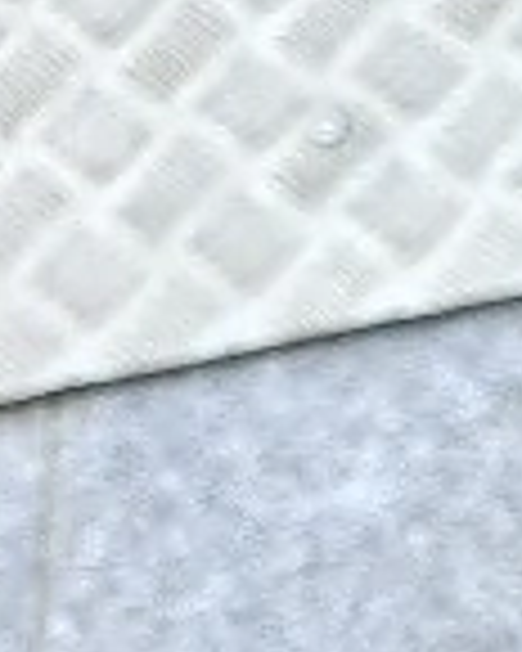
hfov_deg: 7.3
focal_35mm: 155
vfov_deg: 12.4
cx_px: 2079
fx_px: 2993
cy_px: 585
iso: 50
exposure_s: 1/102
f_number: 1.8
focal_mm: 5.54
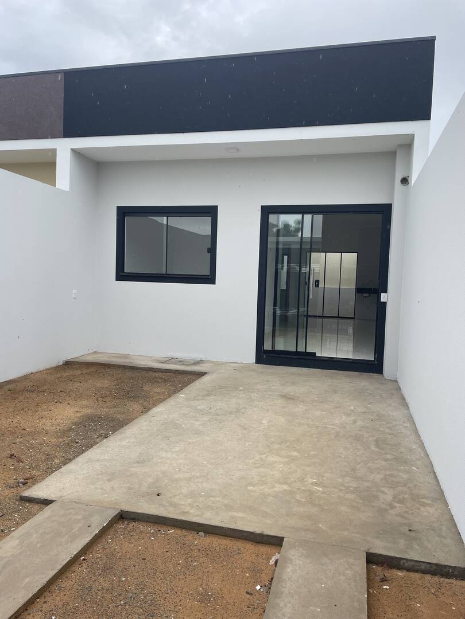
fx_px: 466
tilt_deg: -4.2
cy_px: 310
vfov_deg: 67.3
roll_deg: -2.0
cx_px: 232
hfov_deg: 53.1
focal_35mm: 26
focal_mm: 4.2
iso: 32
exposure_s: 1/779
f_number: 1.6
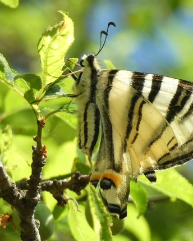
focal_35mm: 387
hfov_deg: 4.0
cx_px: 124
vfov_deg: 5.0
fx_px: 2759
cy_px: 120
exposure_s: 1/80
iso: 125
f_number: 5.5
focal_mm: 47.6
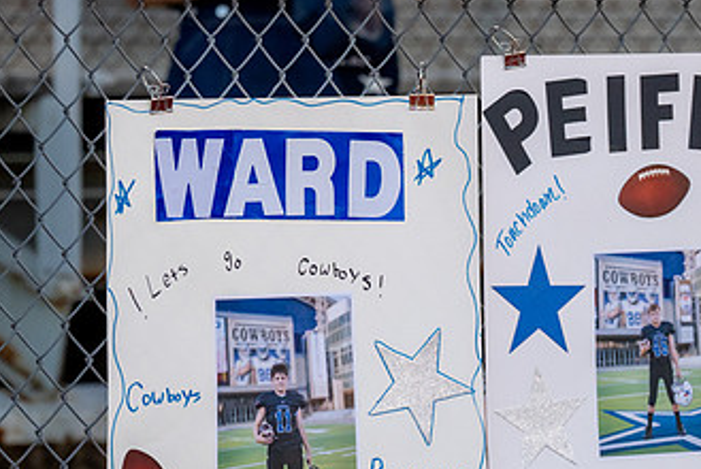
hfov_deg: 5.5
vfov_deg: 3.7
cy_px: 346
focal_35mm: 372
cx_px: 316
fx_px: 7250
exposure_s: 1/1250
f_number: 2.8
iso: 1000
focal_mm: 132
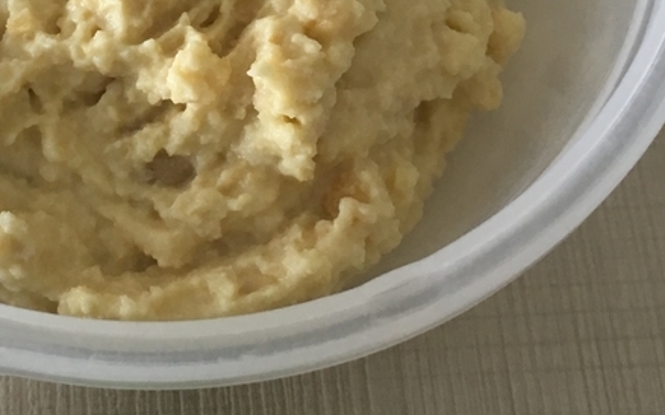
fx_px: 1522
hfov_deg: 24.4
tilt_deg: -61.9
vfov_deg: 15.3
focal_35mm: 84
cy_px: -2
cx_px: 165
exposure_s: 1/33
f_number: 2.2
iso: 100
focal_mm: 4.15
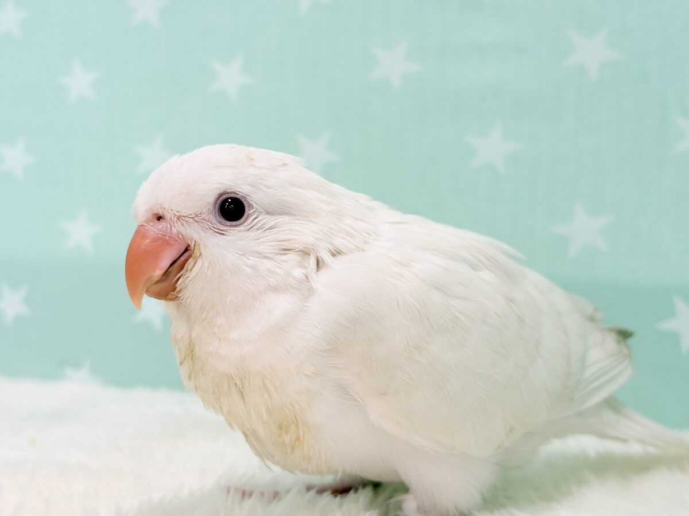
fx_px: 1035
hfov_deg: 36.8
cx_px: 344
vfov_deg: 28.0
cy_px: 258
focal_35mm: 52
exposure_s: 1/50
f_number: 1.6
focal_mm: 5.96
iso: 40
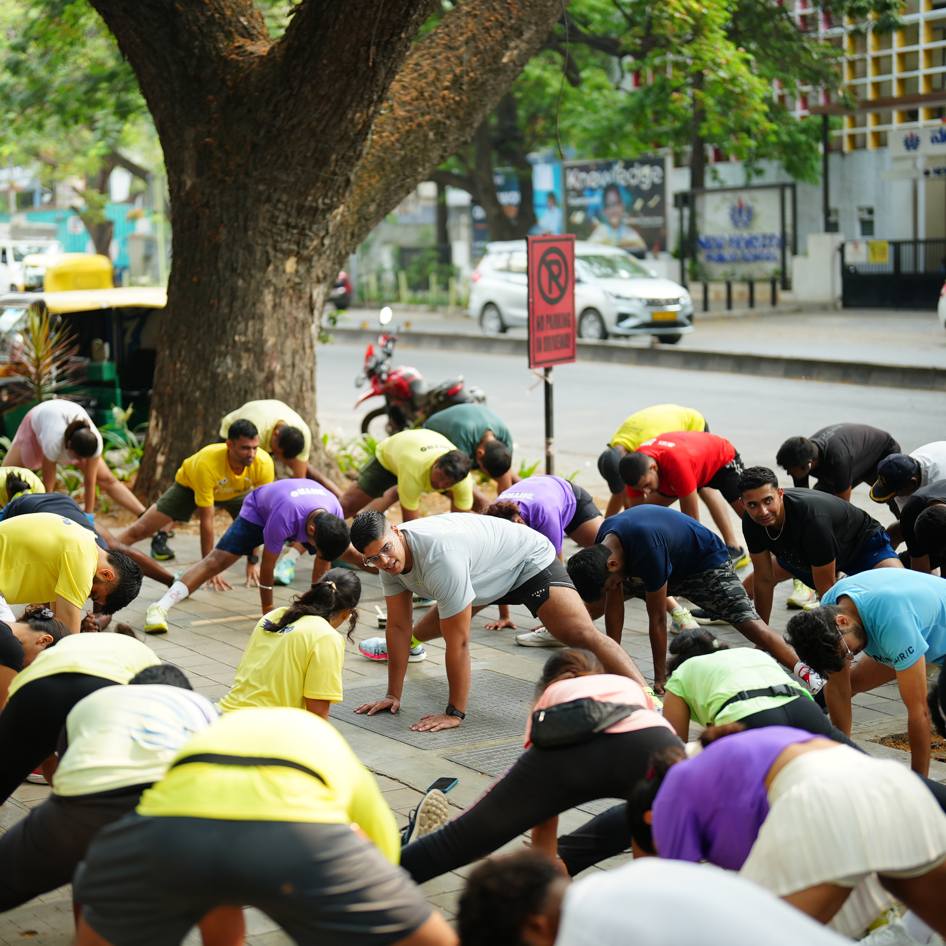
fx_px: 1979
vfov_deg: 26.9
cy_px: 472
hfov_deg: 26.9
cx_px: 421
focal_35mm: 64
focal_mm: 50
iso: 80
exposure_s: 1/320
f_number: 1.2
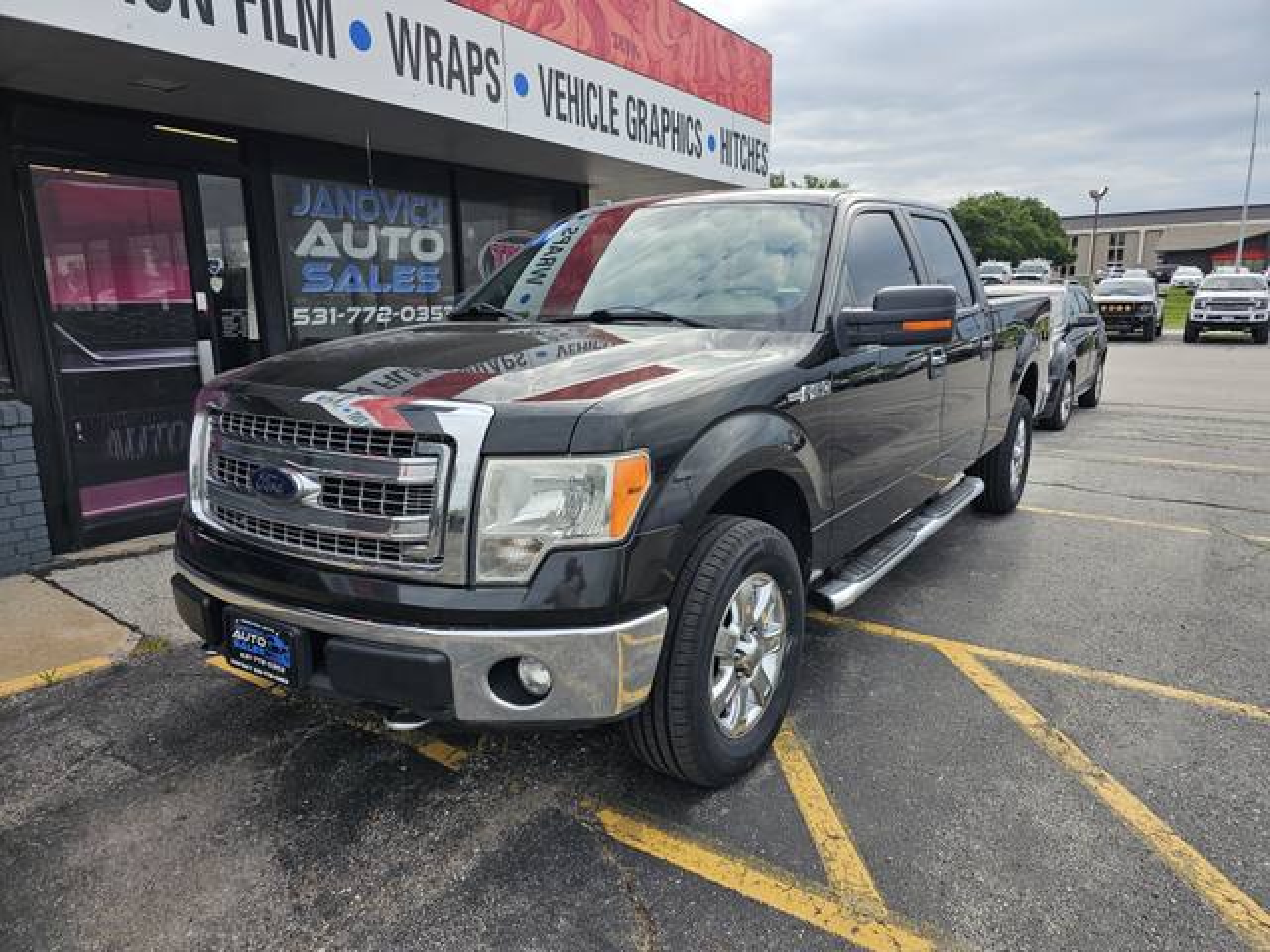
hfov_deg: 73.9
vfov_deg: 58.9
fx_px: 844
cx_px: 635
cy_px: 476
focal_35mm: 23
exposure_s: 1/255
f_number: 1.7
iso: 10
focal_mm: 6.3
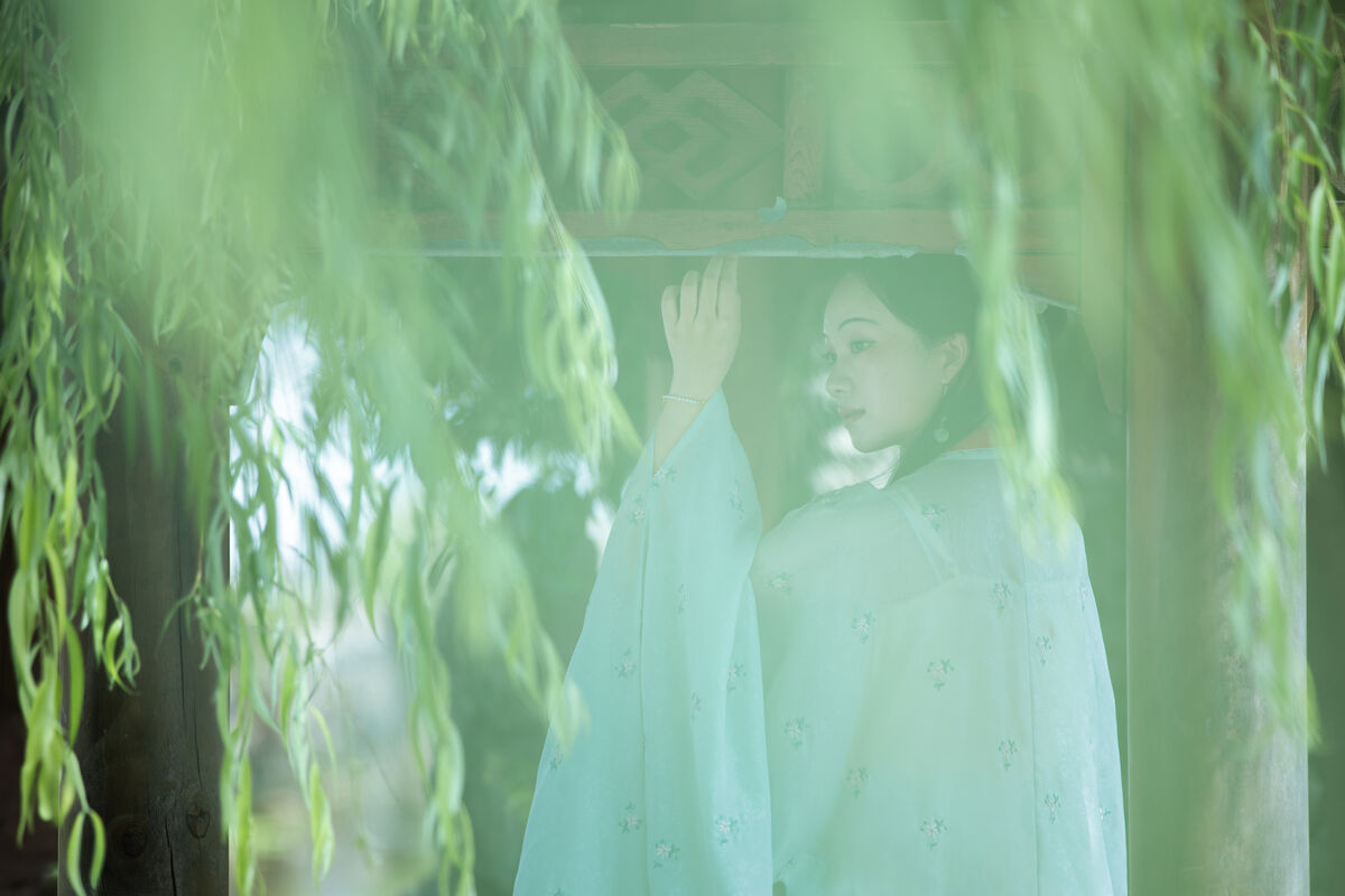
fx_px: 7472
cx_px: 672
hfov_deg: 10.3
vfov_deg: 6.9
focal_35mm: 200
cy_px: 448
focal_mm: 200
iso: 100
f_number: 2.8
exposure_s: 1/400
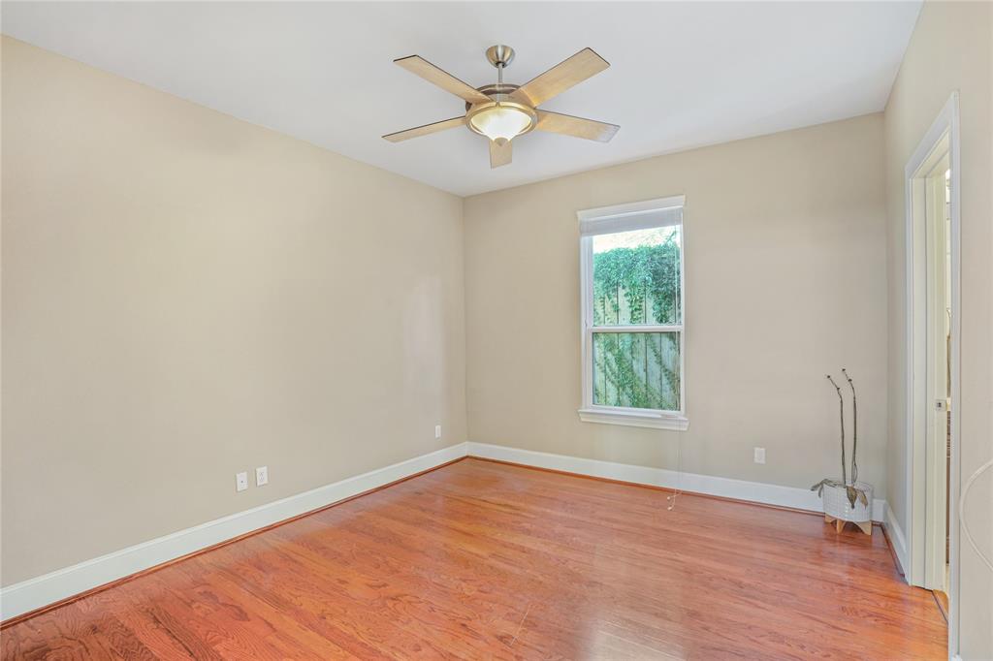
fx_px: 441
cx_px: 496
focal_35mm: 16
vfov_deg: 73.7
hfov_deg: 96.8
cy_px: 330
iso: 100
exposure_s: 15
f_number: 10
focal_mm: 16
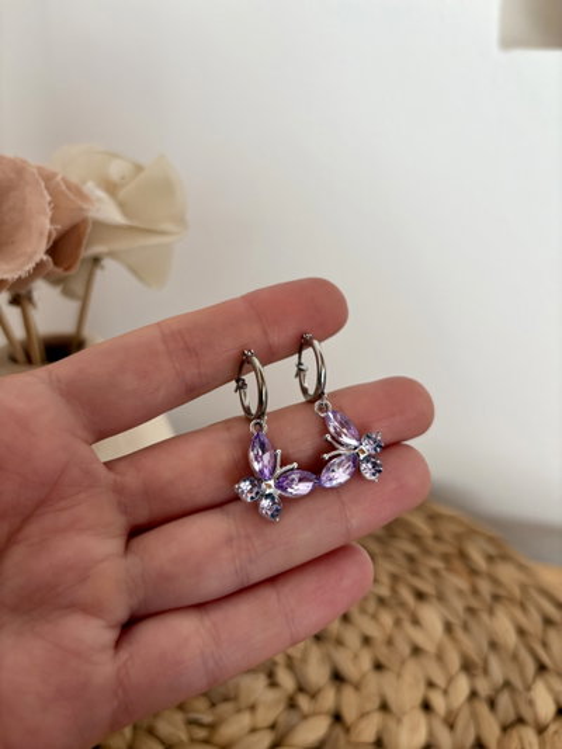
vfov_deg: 67.3
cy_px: 374
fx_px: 563
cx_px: 281
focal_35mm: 26
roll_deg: -2.4
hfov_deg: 53.1
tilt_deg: -24.4
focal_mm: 5.96
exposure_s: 1/102
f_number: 1.6
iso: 125
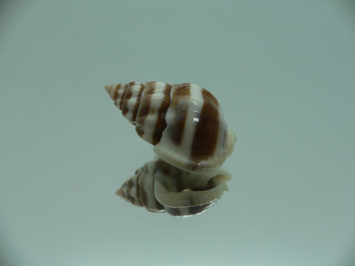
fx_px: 359
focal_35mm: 35
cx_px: 178
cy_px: 133
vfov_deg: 40.7
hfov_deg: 52.6
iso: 80
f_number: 2.8
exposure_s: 1/60
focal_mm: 4.6
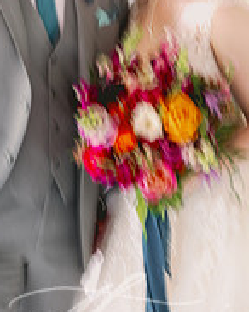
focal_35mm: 134
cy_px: 9
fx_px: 1236
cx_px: 96
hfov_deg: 11.5
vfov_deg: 14.2
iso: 200
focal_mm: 58
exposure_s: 1/25
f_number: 2.8
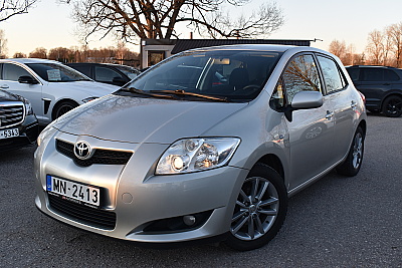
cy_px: 134
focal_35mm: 36
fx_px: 402
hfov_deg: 53.1
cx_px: 201
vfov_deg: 36.9
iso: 400
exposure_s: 1/125
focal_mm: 24
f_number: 8
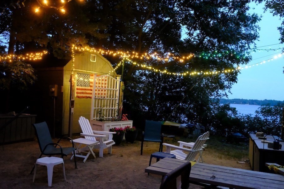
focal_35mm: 32
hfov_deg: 58.7
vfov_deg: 41.1
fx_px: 252
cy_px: 94
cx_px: 142
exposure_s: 1/15
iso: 12800
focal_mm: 21.4
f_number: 5.6
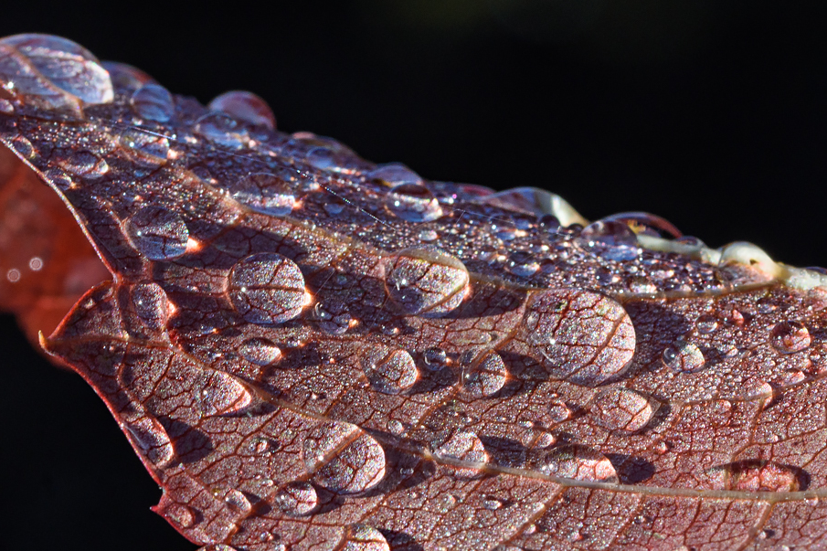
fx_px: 4111
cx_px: 281
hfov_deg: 11.5
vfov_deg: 7.7
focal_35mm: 179
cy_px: 309
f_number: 14
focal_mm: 90
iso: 200
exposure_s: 1/320
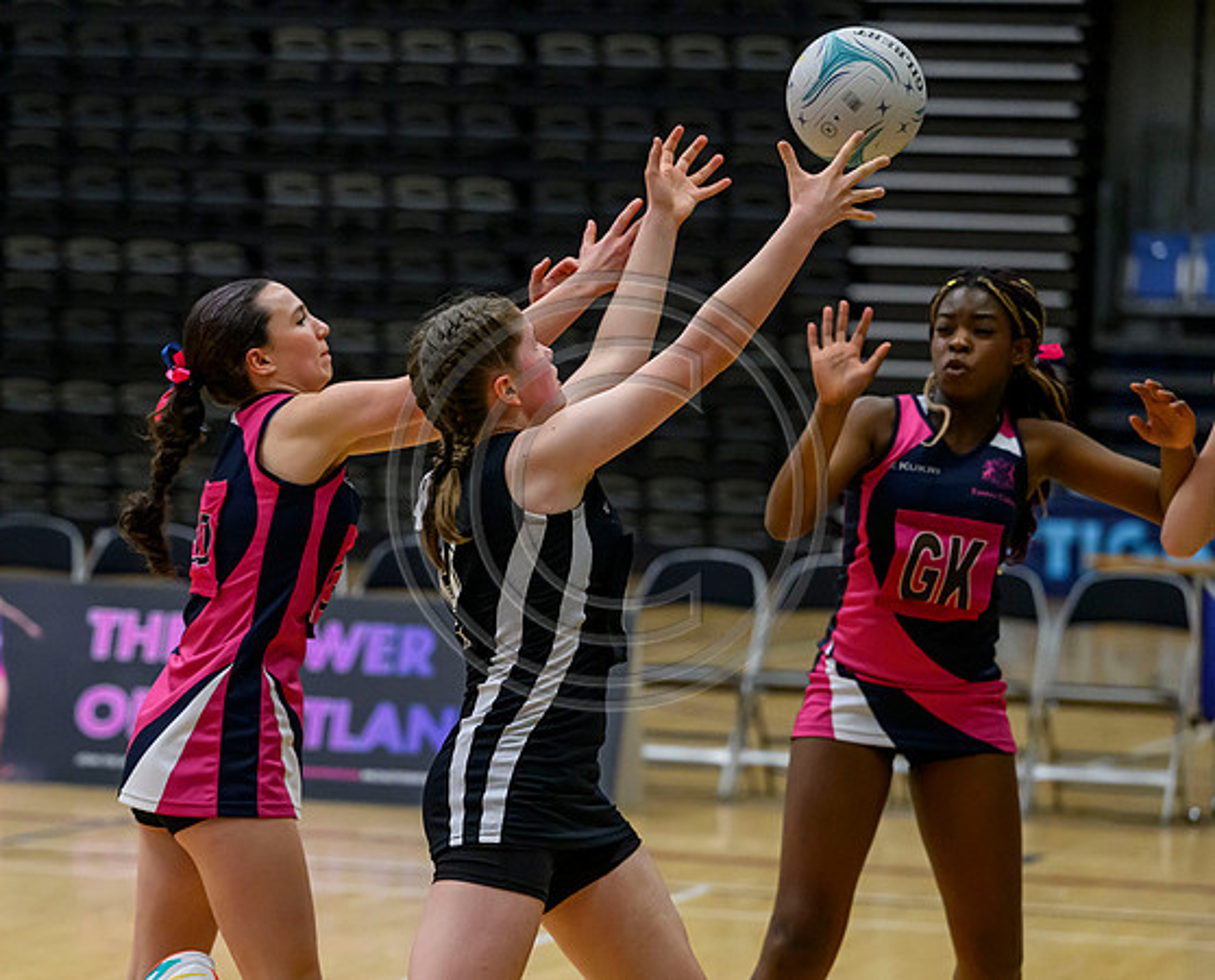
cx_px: 367
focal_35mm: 153
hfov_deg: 12.6
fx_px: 5504
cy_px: 565
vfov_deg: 10.2
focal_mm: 115
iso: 6400
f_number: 3.2
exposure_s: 1/1250
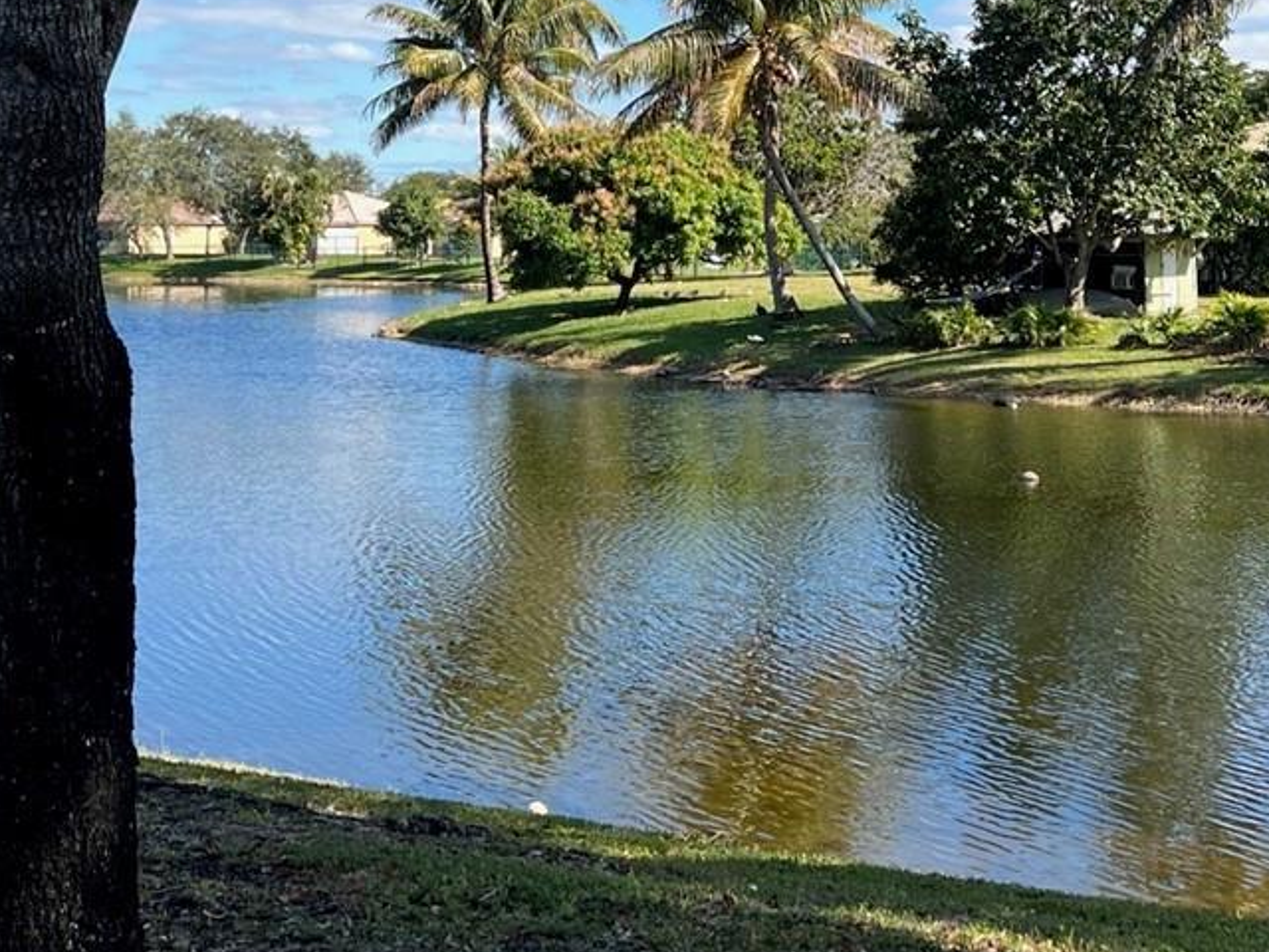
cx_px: 777
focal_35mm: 65
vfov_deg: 22.1
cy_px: 111
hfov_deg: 29.7
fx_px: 2383
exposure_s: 1/2165
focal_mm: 5.7
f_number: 1.5
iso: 50
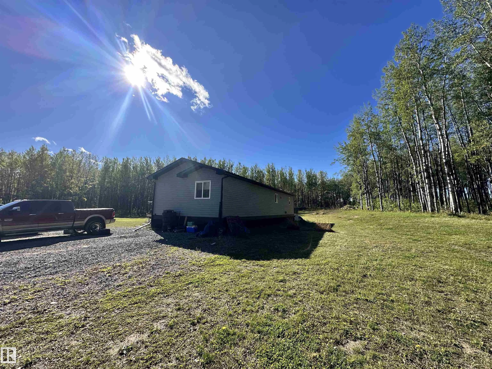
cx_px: 246
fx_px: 199
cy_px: 184
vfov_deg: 85.7
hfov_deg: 102.1
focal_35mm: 14
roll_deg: -1.1
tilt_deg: +7.4
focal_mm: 2.22
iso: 50
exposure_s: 1/2398
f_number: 2.2
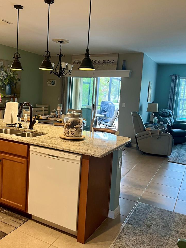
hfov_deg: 44.0
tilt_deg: -5.5
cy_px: 116
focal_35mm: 32
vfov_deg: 56.8
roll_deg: -3.8
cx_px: 76
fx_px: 229
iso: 160
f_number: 1.6
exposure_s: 1/60
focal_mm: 5.1
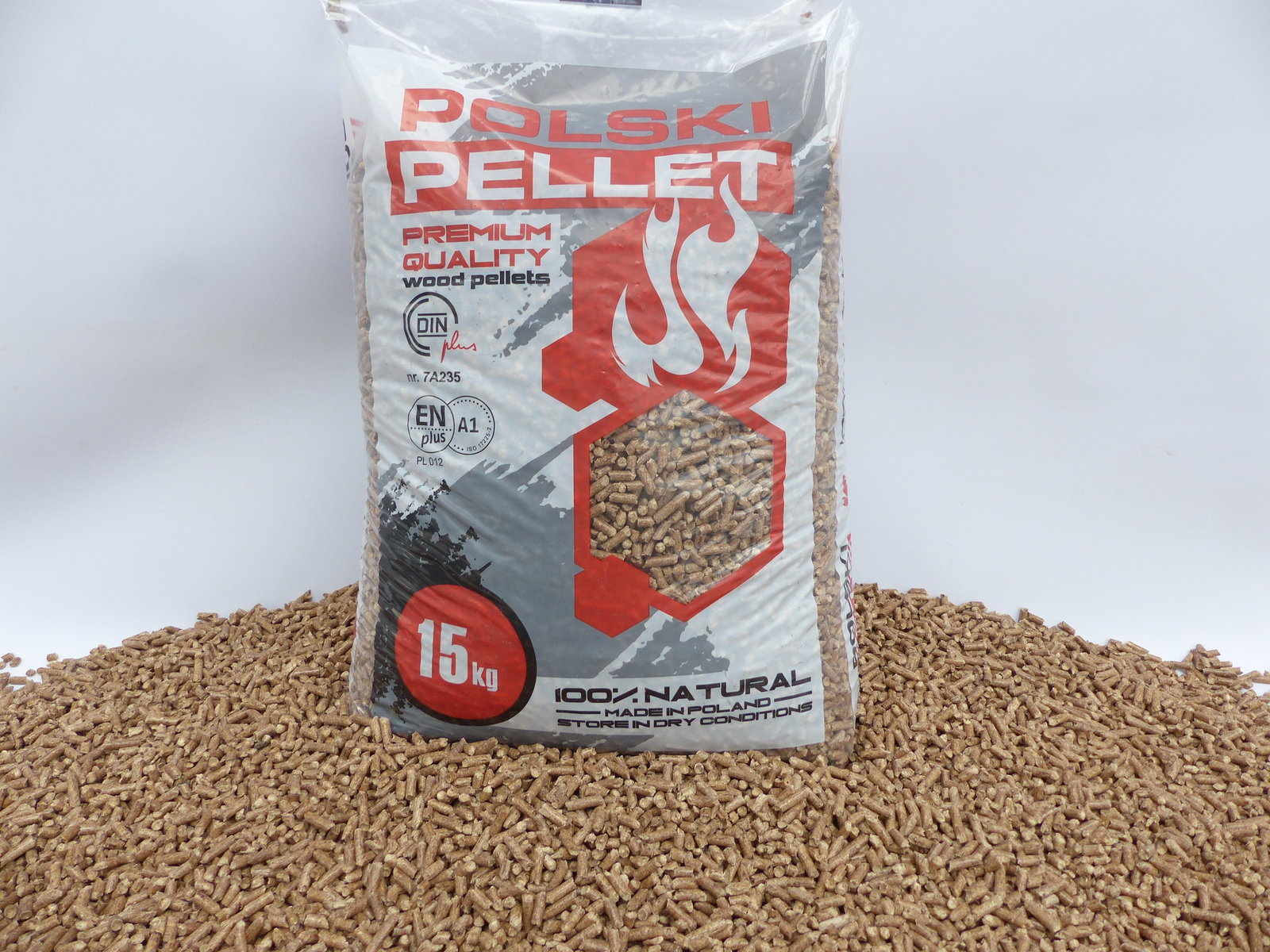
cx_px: 635
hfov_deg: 69.4
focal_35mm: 25
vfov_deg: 54.9
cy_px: 476
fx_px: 917
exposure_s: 1/100
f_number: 2.8
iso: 100
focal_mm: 4.5
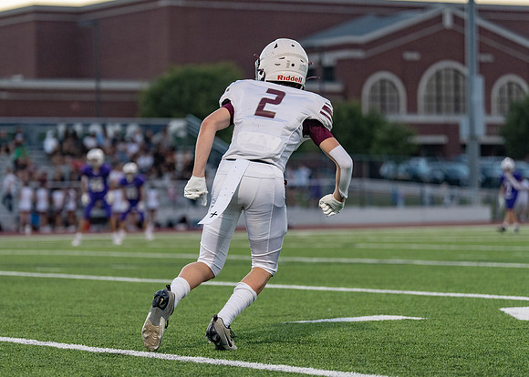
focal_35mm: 143
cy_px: 181
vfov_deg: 10.1
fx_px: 2146
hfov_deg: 14.0
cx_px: 213
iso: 2000
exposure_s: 1/1250
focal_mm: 115
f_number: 2.8
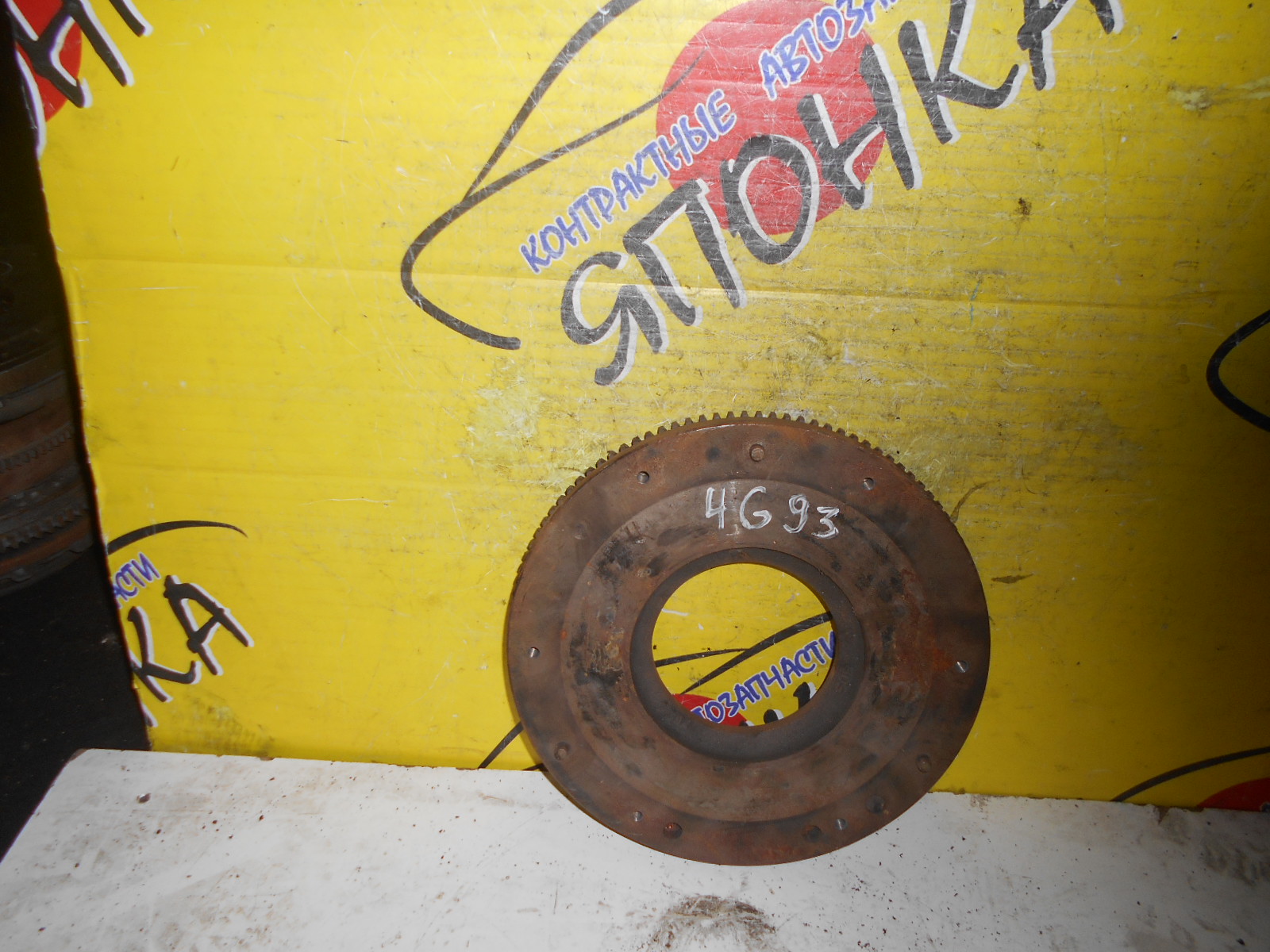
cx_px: 635
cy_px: 476
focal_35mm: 26
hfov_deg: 67.3
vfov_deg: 53.1
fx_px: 954
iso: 80
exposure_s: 1/25
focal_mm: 4.6
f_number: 3.2
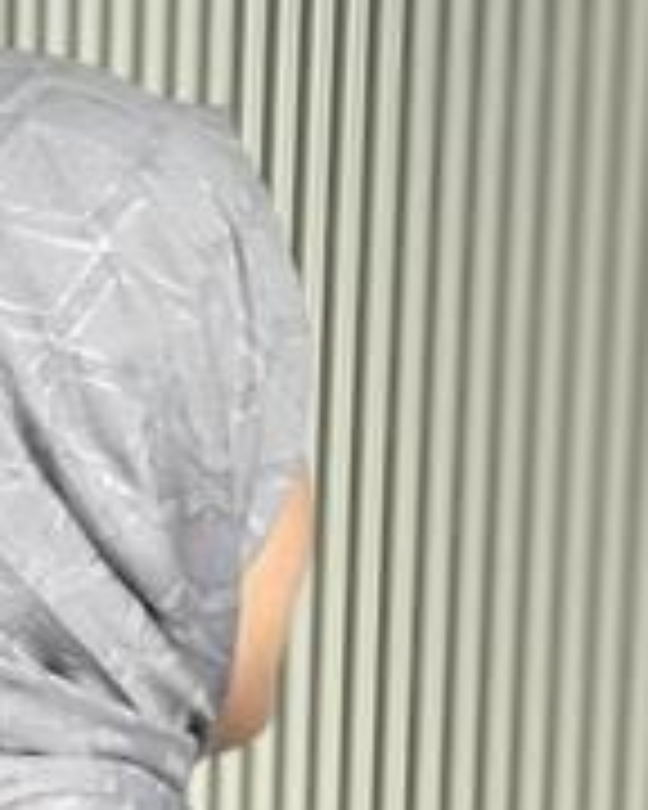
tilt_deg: -6.5
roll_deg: -1.3
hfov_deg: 11.2
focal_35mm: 135
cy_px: 806
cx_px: -153
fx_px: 3236
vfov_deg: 14.1
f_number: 1.78
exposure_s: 1/262
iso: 80
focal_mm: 6.86
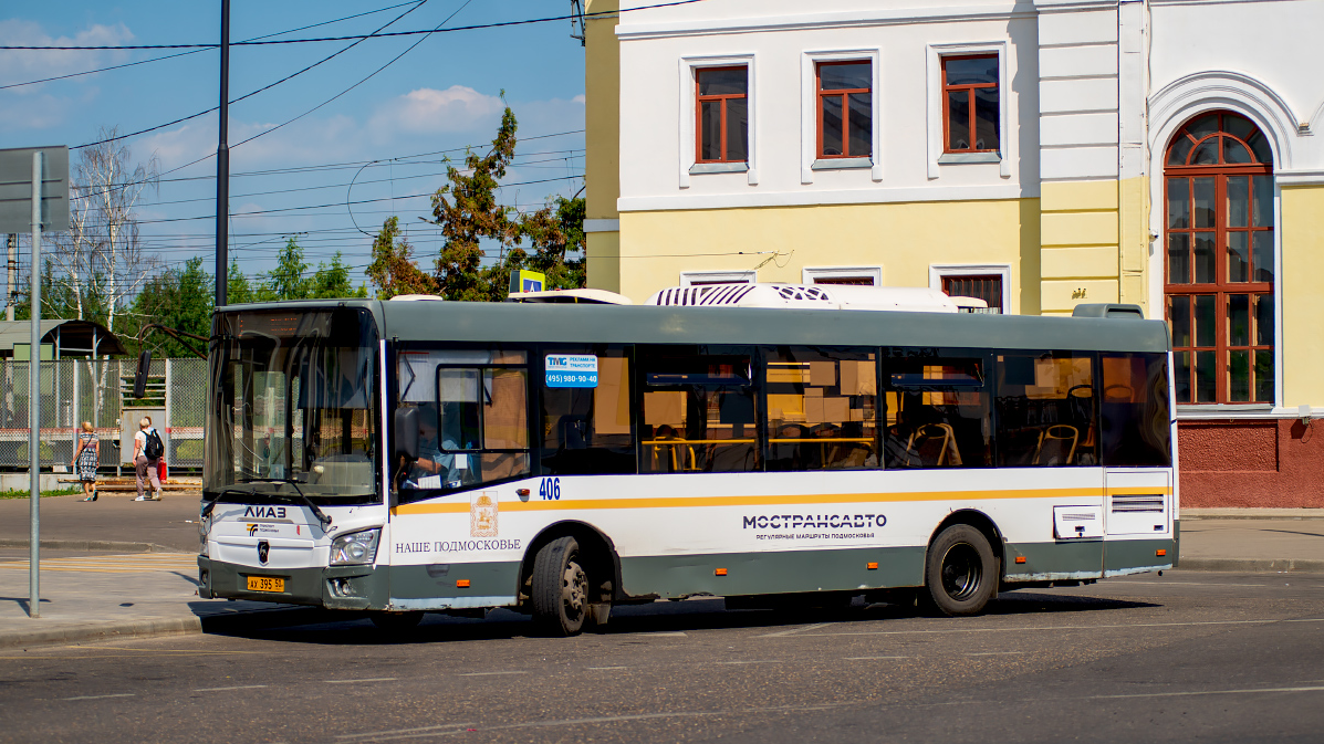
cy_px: 398
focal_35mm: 84
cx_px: 663
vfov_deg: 14.4
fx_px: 2949
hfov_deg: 25.3
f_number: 4.5
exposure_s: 1/2000
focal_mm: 80
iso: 100
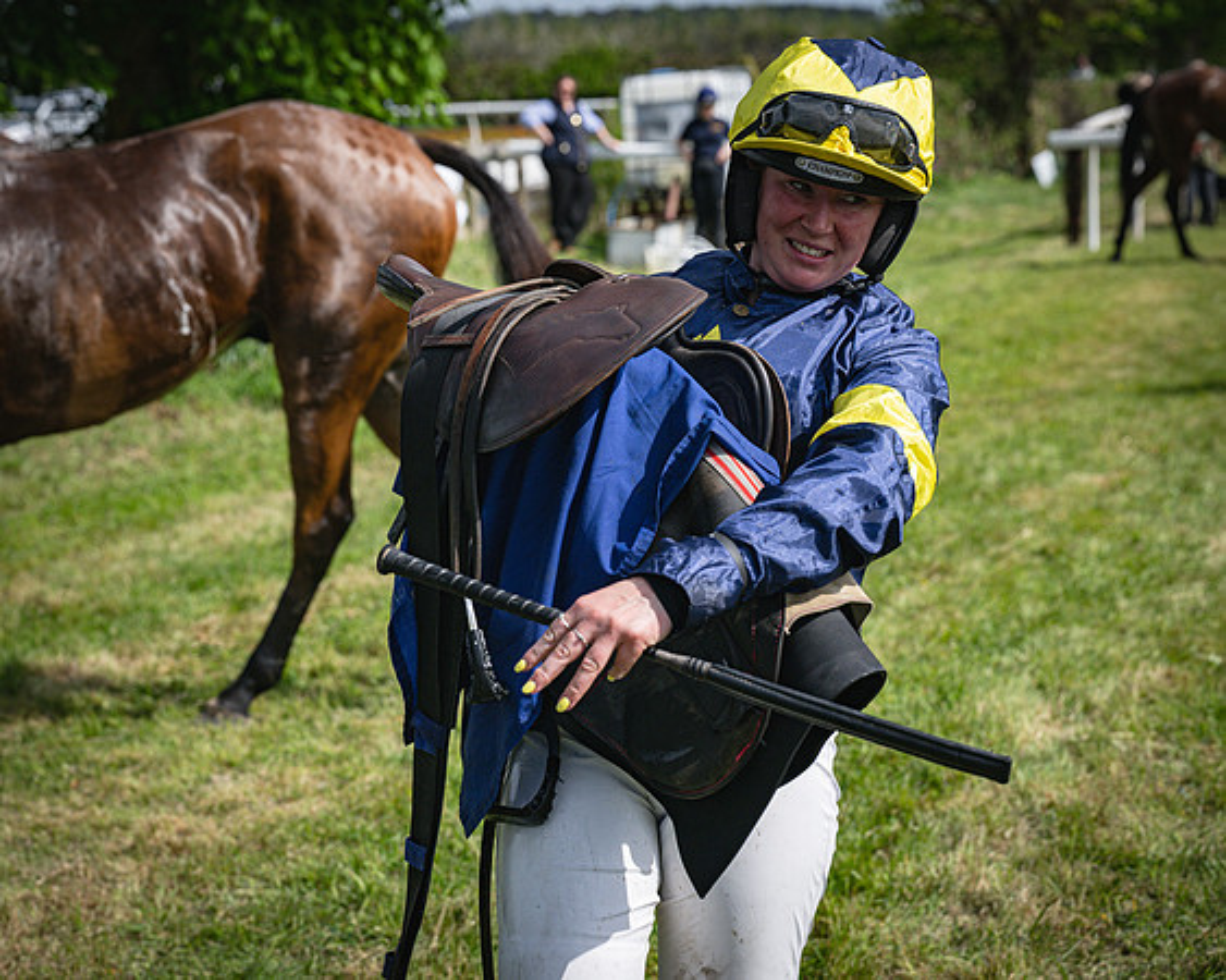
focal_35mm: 80
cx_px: 483
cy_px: 493
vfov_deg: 19.2
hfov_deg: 23.8
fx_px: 2899
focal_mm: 70
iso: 400
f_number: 5
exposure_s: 1/4000
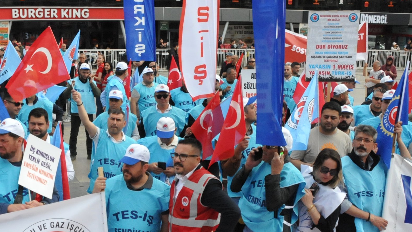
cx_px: 84
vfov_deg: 20.1
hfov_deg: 34.9
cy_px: 228
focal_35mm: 58
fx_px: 634
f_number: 8
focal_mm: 18
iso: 2000
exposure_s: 1/1600
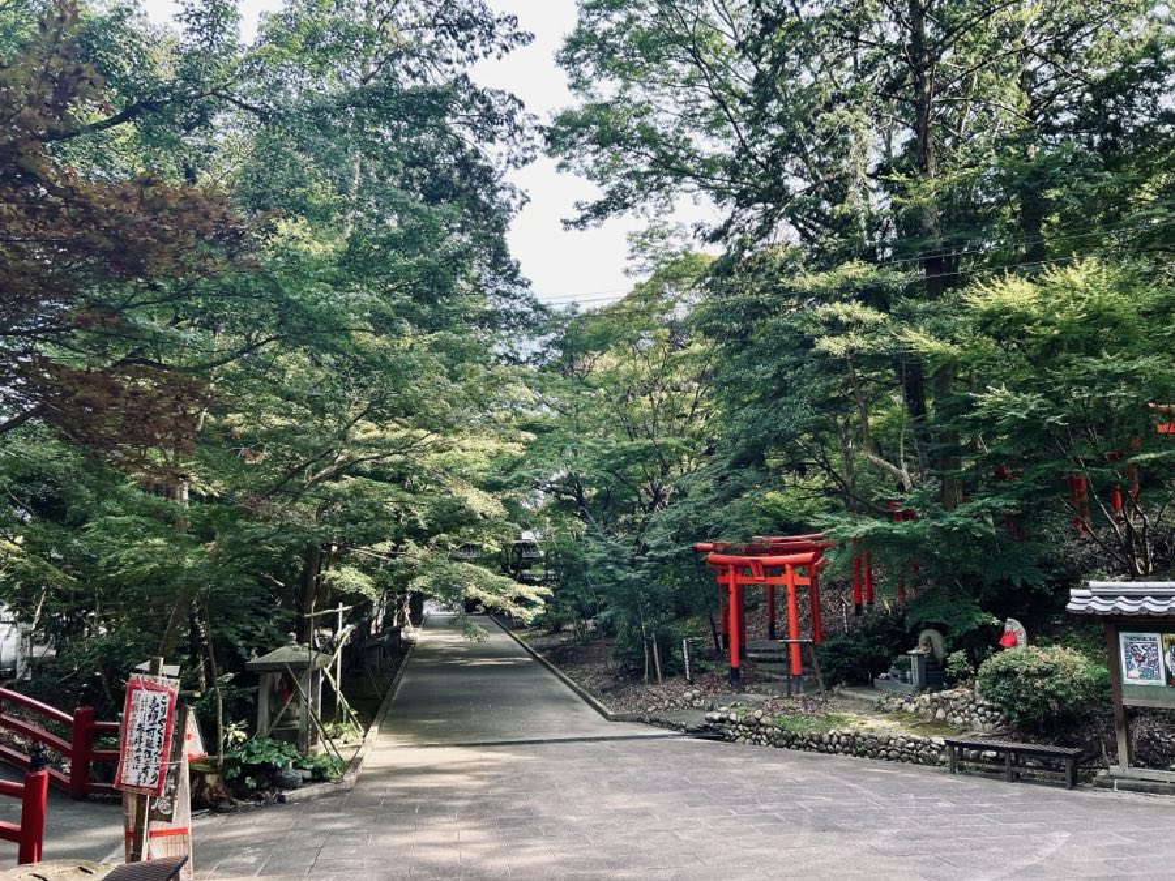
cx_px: 588
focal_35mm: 26
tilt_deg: +10.7
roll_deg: +0.3
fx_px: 883
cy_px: 440
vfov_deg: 53.1
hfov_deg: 67.3
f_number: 1.5
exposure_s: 1/379
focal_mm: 5.7
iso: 50
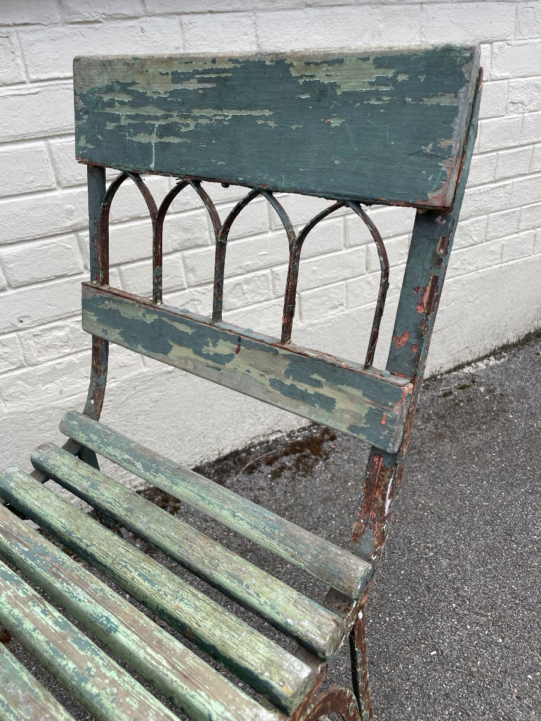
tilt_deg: -29.0
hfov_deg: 53.1
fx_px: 542
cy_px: 360
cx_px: 270
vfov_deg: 67.3
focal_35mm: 26
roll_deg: +4.9
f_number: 1.6
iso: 32
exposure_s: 1/404
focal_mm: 4.2
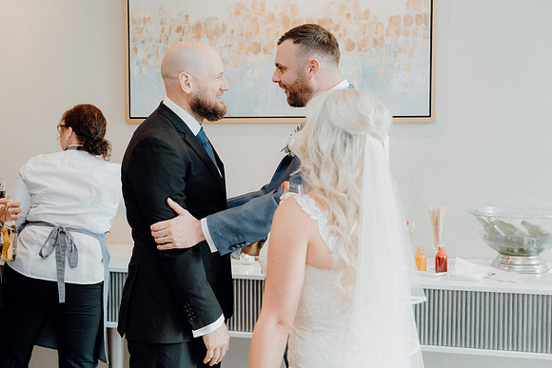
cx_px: 276
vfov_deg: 27.0
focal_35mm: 50
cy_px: 184
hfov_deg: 39.6
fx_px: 767
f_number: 3.5
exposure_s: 1/200
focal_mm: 50
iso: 2500
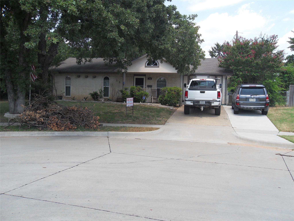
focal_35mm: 35
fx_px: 297
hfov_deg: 52.6
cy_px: 110
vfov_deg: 40.7
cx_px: 147
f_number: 8.2
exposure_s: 1/90
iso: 80
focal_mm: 6.3
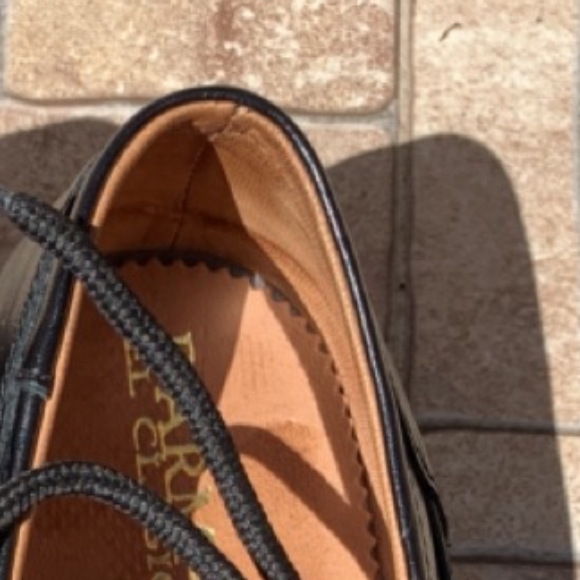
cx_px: -47
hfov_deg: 18.4
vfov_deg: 17.1
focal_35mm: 91
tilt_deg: -77.8
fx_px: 1725
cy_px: 892
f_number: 1.8
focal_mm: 4.25
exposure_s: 1/2033
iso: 25
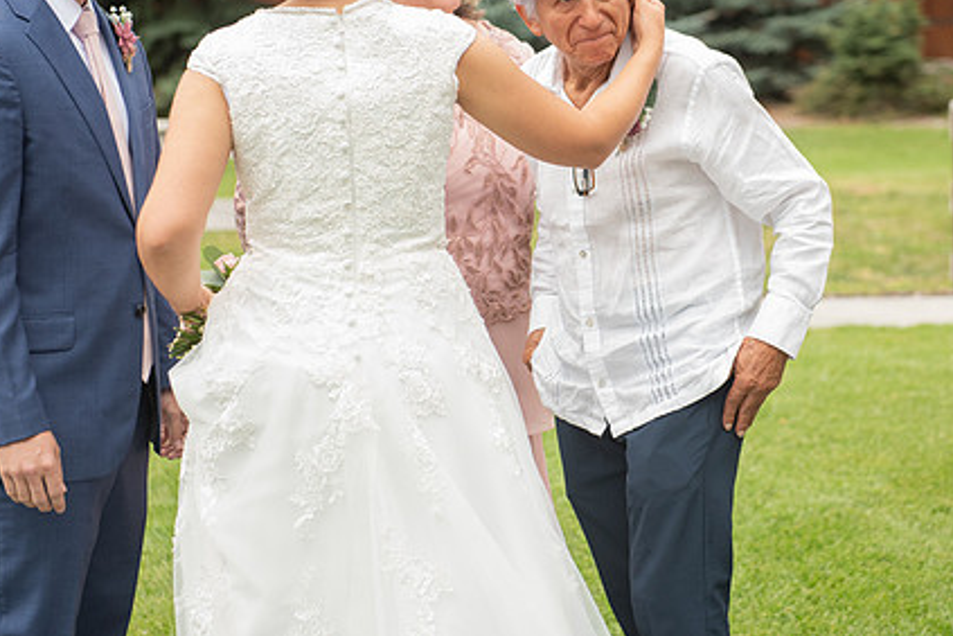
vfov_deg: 14.2
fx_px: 2541
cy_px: 204
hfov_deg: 21.2
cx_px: 584
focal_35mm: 96
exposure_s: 1/1000
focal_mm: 70
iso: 1000
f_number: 4.5
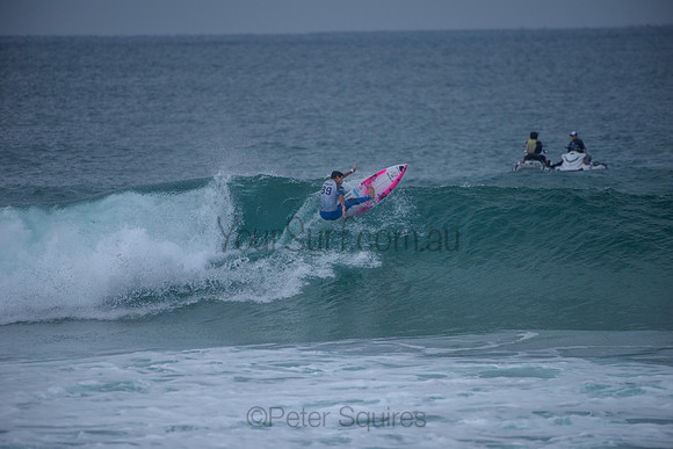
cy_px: 224
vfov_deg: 2.8
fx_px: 9349
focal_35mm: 500
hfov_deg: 4.1
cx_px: 336
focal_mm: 500
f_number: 5.6
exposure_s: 1/2000
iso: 320
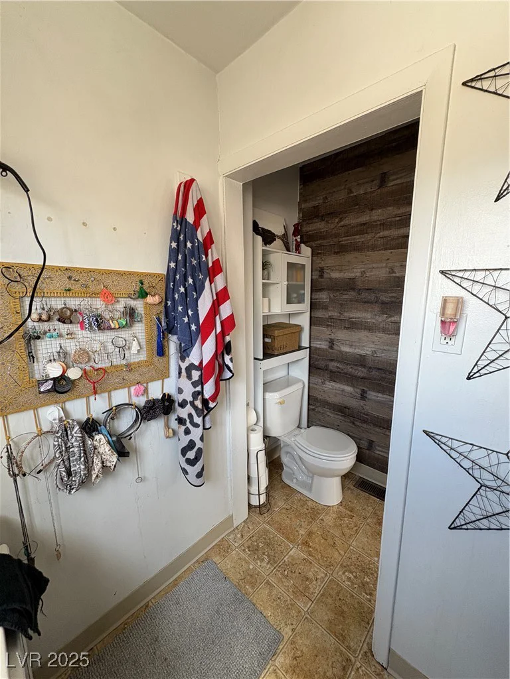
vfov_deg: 102.1
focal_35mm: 14
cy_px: 340
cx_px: 255
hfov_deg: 85.7
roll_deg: +0.3
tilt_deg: -9.6
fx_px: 275
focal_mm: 2.22
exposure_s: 1/99
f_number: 2.2
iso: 160
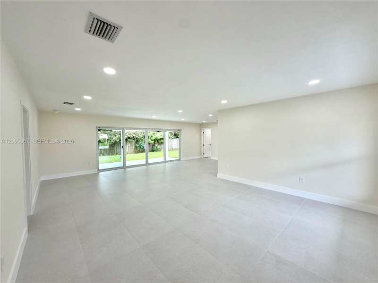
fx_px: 153
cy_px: 142
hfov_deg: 102.1
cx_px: 189
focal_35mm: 14
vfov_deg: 85.7
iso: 64
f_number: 2.2
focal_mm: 2.22
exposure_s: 1/121
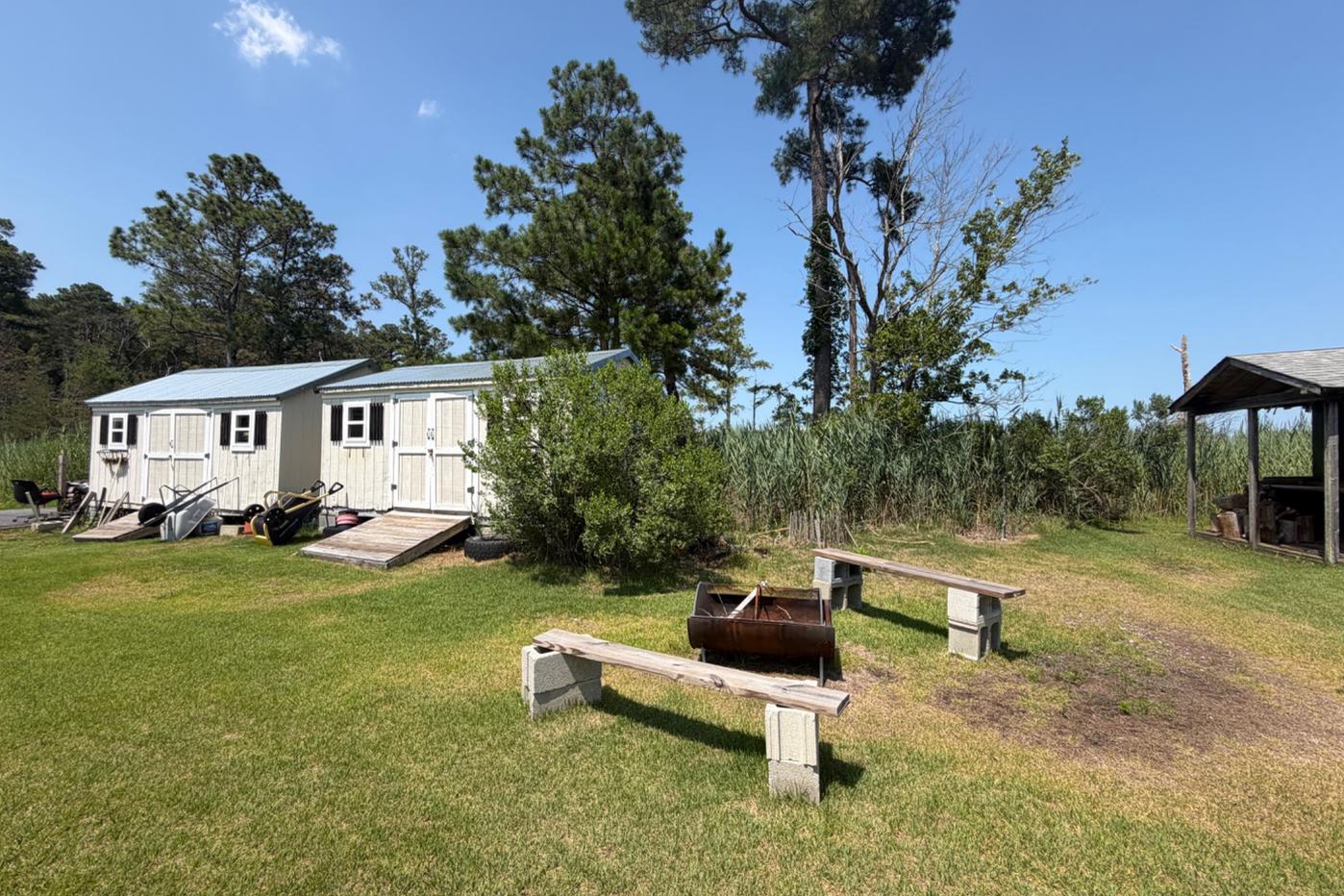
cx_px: 654
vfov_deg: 77.3
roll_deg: +0.6
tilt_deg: +2.0
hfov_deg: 100.4
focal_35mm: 15
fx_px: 560
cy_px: 444
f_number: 2.2
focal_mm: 2.22
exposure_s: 1/770
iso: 25
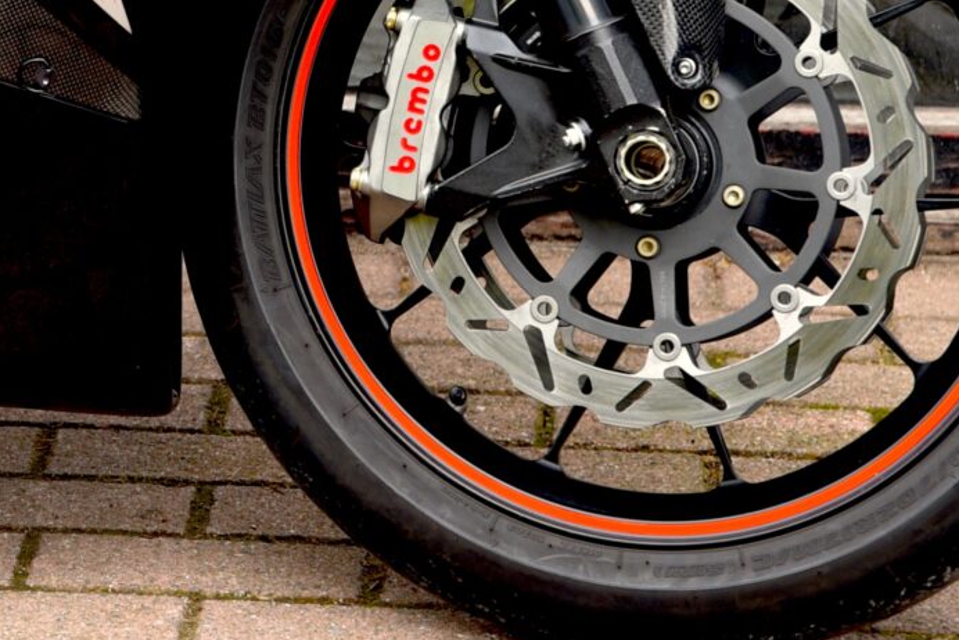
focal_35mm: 259
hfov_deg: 7.8
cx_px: -446
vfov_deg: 5.3
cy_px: -323
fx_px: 6902
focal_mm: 70
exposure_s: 1/80
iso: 100
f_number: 4.5
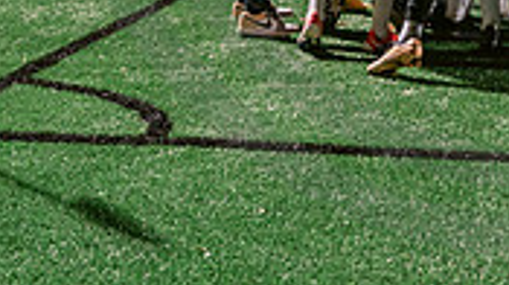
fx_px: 1685
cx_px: 556
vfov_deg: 9.2
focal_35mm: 125
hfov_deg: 16.7
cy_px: -257
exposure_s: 1/80
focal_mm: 36
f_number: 4
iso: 2500
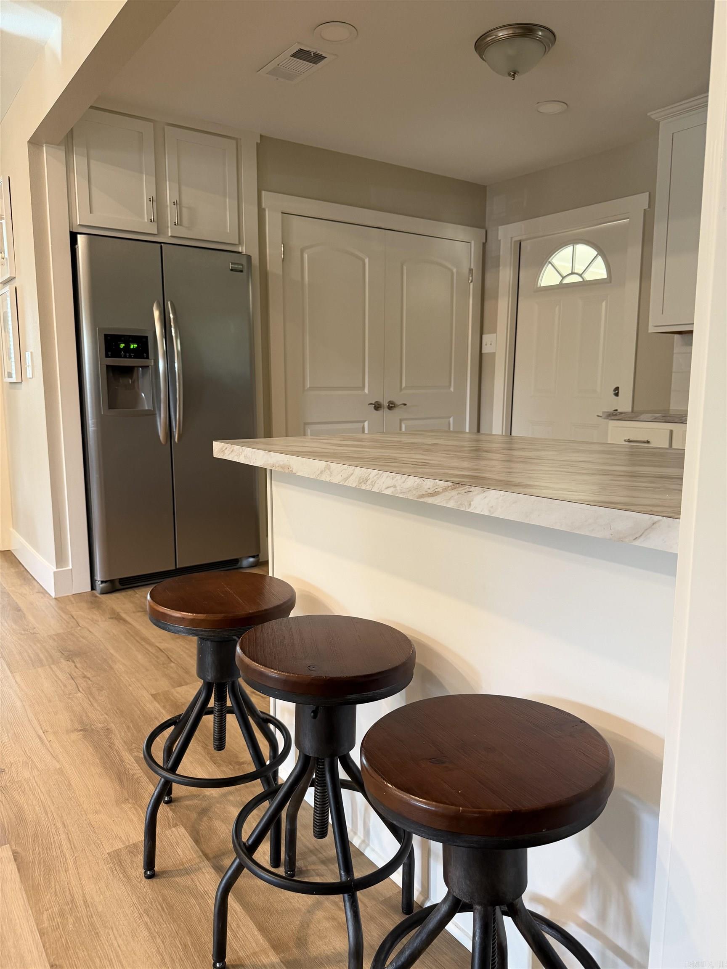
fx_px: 672
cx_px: 364
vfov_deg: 71.6
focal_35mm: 24
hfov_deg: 56.8
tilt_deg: -8.8
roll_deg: -0.4
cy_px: 484
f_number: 1.78
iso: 250
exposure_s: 1/60
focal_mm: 6.76
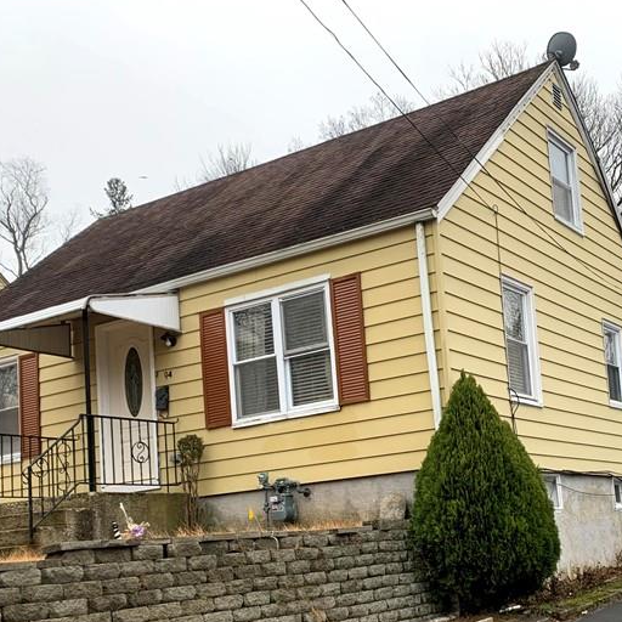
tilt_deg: +8.1
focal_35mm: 46
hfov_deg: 36.4
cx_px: 420
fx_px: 935
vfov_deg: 36.1
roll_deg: +3.3
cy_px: 453
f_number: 1.8
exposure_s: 1/122
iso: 25
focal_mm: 4.25
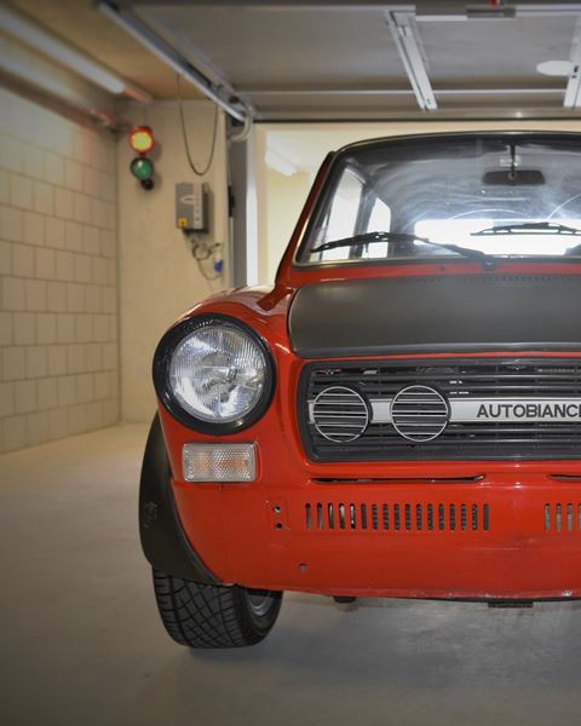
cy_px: 346
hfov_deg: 31.8
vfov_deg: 41.1
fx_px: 967
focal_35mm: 45
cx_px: 522
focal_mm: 30
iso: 560
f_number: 4
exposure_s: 1/60
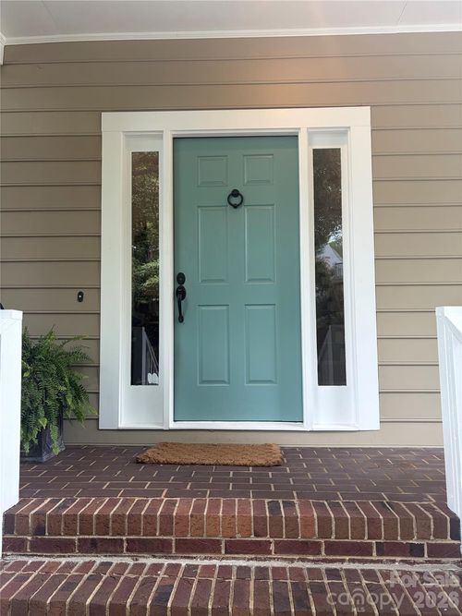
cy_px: 308
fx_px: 463
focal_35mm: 26
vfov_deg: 67.3
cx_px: 231
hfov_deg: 53.0
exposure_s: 1/152
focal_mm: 5.96
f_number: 1.6
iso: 32
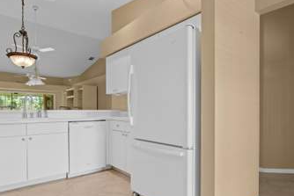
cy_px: 107
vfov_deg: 55.1
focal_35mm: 23
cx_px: 134
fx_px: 188
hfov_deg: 75.9
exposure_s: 2
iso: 100
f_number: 10
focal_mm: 16
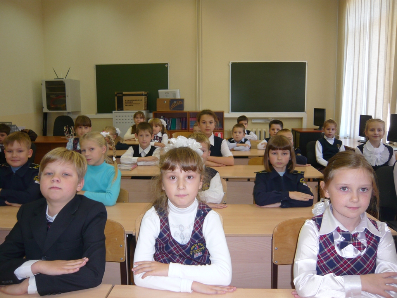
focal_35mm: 28
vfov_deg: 49.7
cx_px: 198
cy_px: 149
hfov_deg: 63.4
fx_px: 321
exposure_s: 1/30
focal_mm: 4.6
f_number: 2.8
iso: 100
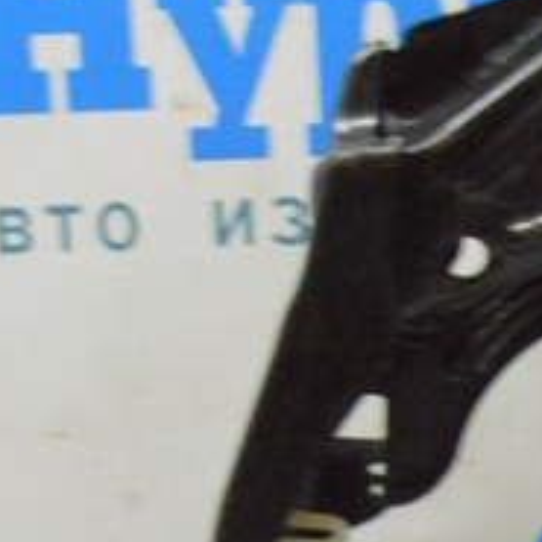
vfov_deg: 11.7
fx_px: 2498
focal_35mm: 141
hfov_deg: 11.8
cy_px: 863
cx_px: 812
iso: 6400
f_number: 20
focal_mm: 20
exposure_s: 1/15
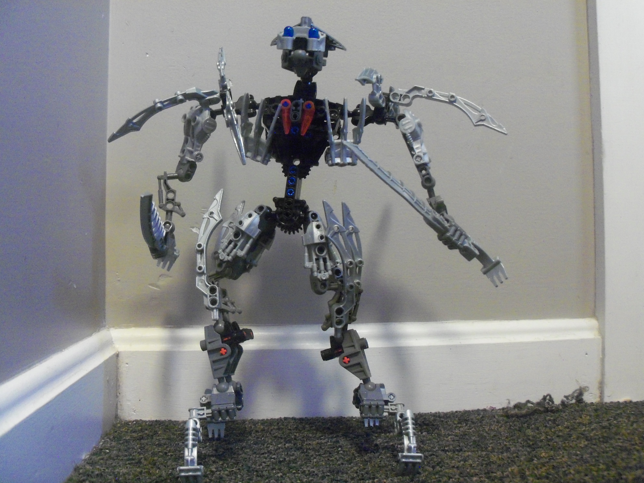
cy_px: 242
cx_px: 322
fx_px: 651
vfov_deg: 40.7
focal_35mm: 35
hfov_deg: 52.6
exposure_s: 1/2.5
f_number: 3
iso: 400
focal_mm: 6.3
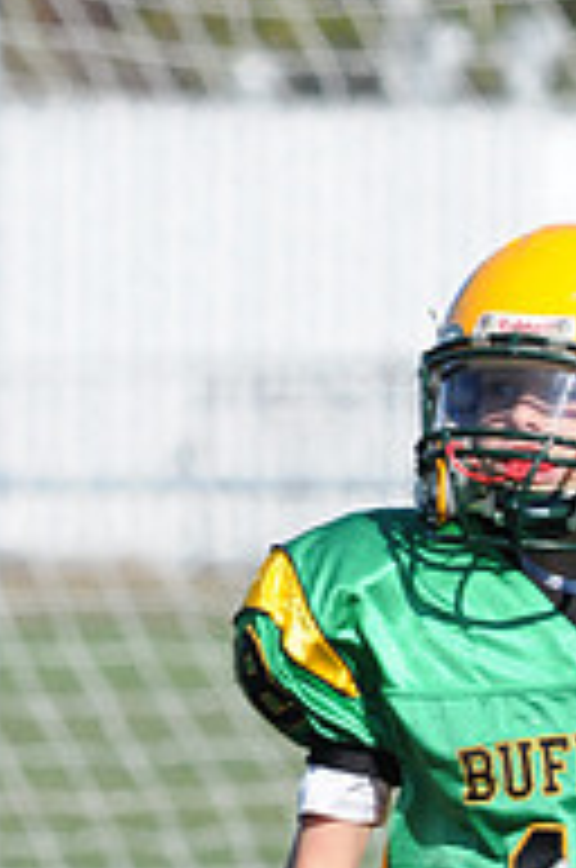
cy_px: 1093
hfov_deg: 1.0
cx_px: 857
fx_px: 32611
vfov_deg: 1.5
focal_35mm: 1354
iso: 200
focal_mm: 300
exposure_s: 1/500
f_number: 8
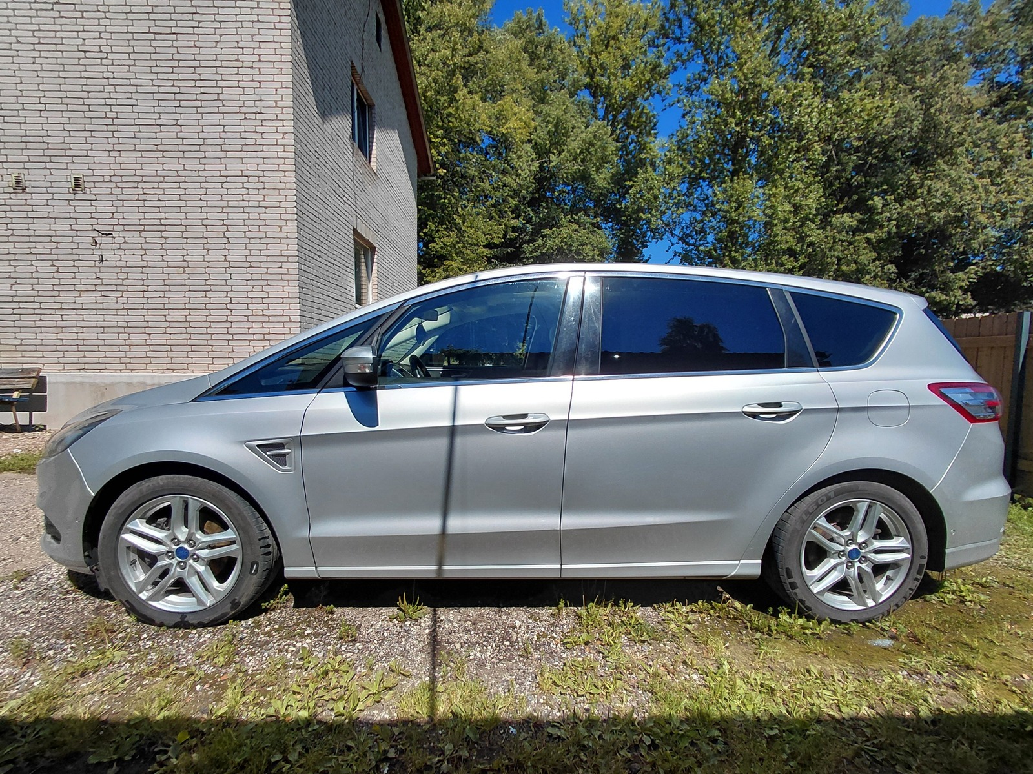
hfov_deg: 94.5
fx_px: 477
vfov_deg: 78.1
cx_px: 516
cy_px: 387
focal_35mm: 16
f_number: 2.2
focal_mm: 1.64
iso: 40
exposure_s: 1/2965
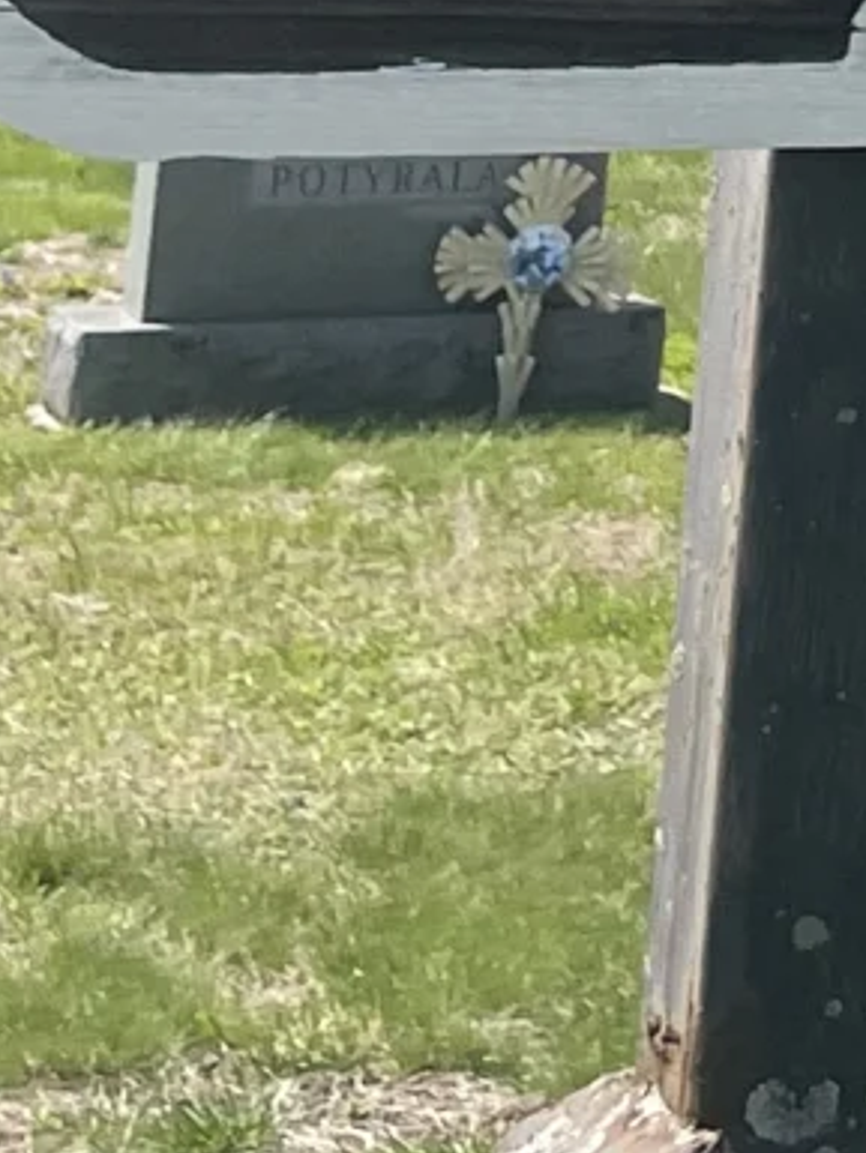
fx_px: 5767
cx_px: 2553
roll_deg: -2.9
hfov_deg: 7.6
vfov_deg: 10.4
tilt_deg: +7.9
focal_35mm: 173
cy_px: -1216
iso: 32
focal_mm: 4.2
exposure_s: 1/2564
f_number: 1.6
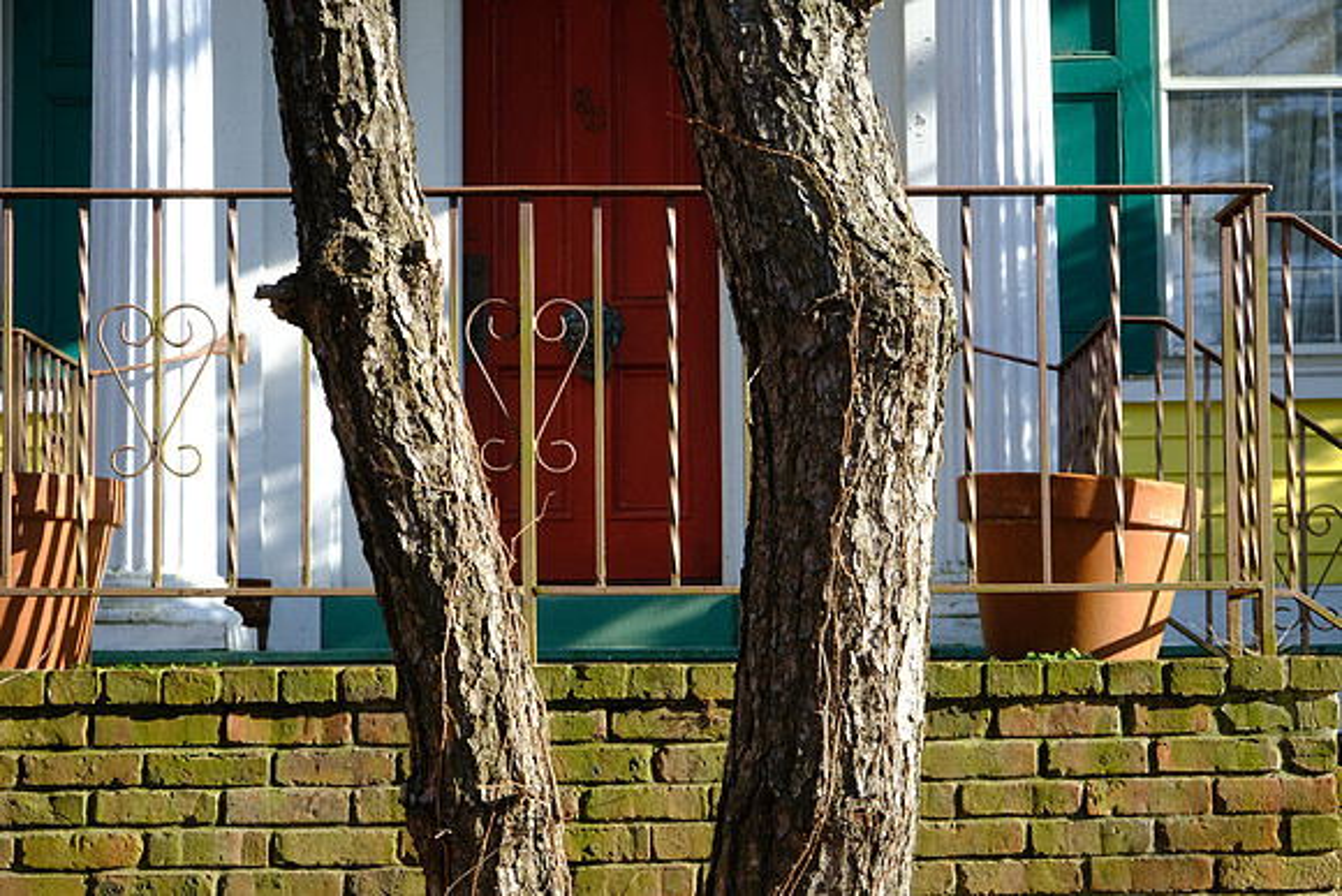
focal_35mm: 76
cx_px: 671
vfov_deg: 18.0
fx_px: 2834
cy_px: 448
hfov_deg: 26.6
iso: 400
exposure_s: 1/180
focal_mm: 50.5
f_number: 9
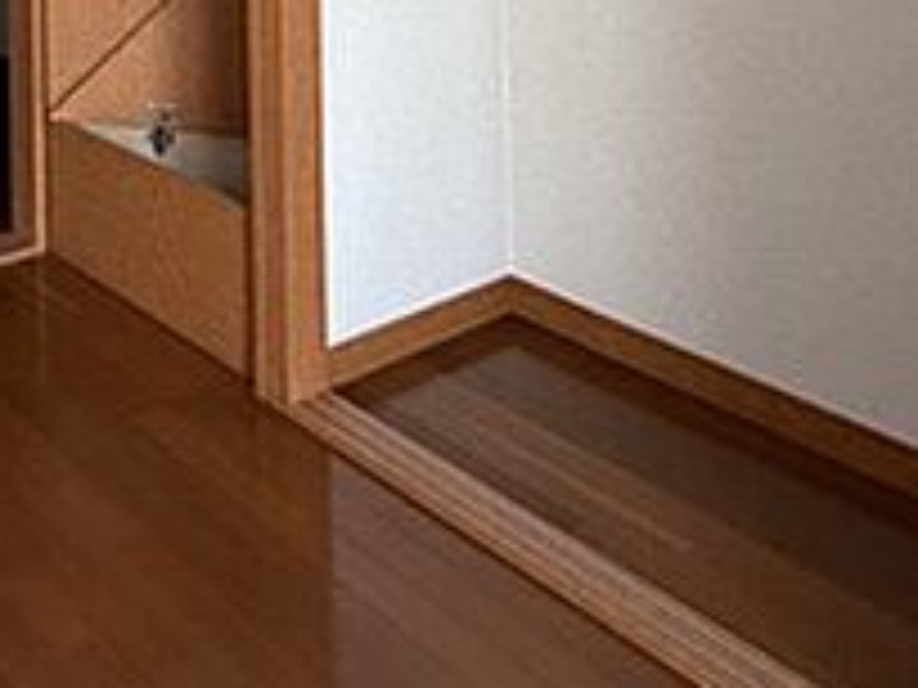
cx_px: -99
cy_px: -292
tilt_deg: +0.1
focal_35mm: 44
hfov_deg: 36.2
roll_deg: +1.1
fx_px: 1167
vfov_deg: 26.0
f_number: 2.2
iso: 320
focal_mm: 2.22
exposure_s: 1/110
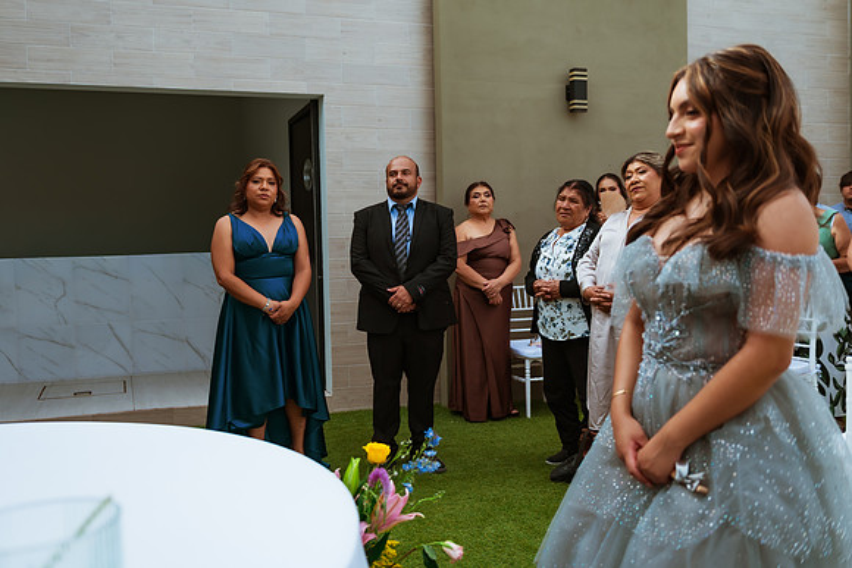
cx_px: 379
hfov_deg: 54.7
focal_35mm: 35
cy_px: 283
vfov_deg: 38.2
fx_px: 821
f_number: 2.8
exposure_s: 1/1250
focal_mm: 31
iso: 100
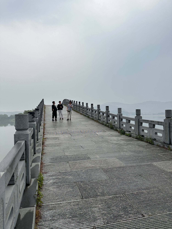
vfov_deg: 71.6
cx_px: 86
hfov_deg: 56.8
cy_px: 114
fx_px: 159
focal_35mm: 24
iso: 80
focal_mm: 6.86
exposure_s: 1/1541
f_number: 1.78
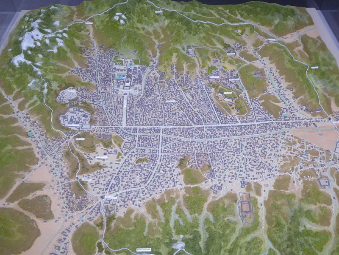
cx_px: 170
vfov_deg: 40.7
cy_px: 128
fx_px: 343
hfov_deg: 52.6
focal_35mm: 35
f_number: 3.7
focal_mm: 6.3
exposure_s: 1/13
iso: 400
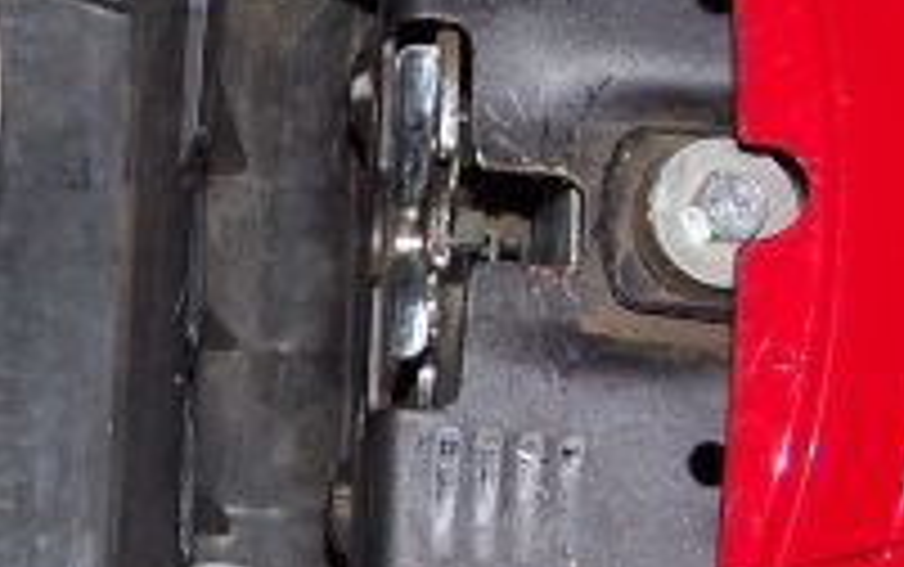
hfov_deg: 16.9
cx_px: -27
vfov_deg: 10.9
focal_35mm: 120
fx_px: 2959
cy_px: 234
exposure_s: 1/60
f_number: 2.8
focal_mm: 6.3
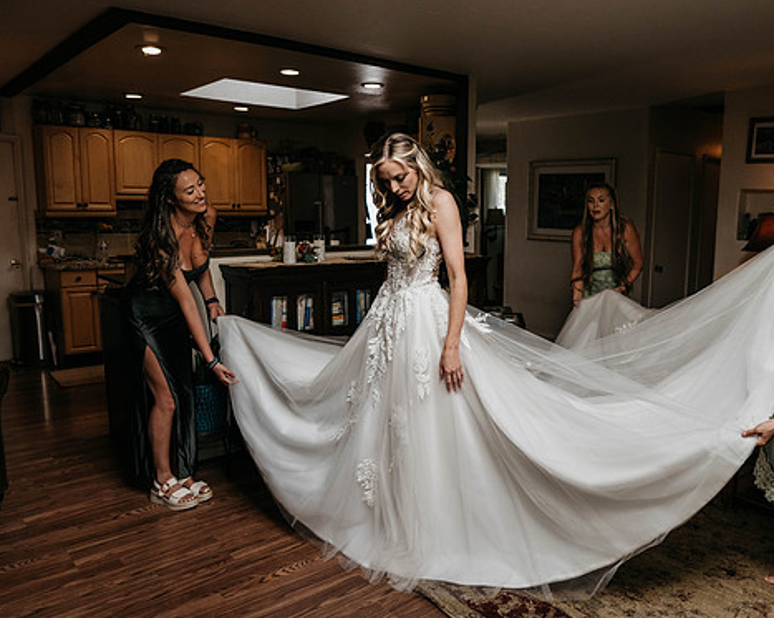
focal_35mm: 28
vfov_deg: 51.5
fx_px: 641
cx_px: 447
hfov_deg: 61.9
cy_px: 311
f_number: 2.8
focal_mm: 24
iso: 1000
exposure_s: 1/1000
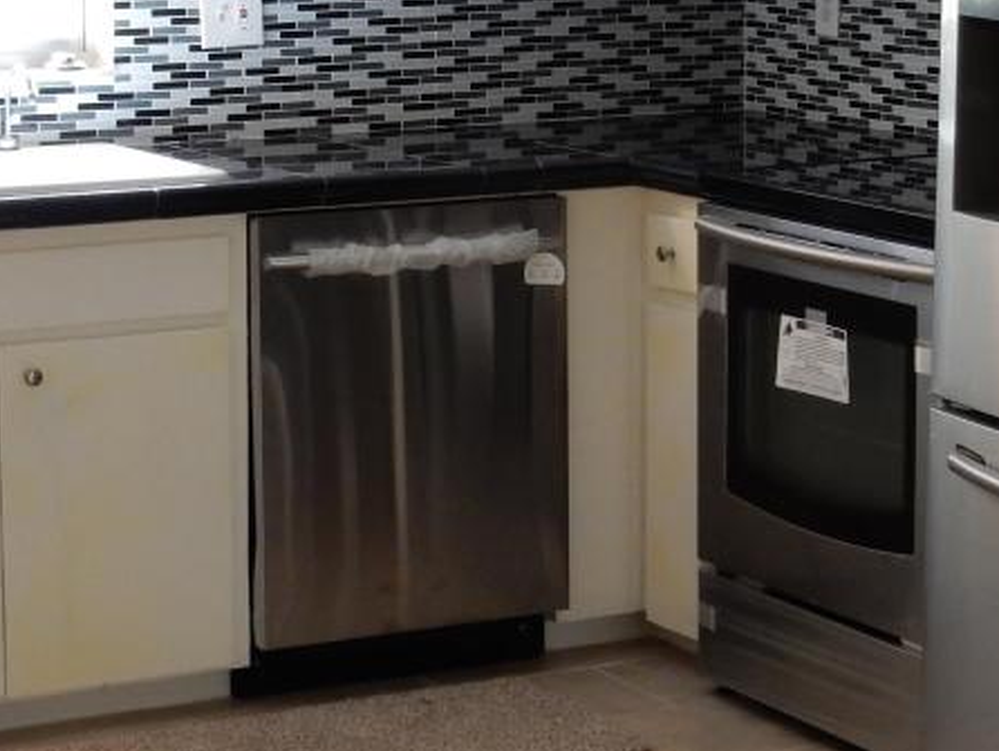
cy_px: 157
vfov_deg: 12.6
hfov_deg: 16.8
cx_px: 605
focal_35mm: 117
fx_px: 3378
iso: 320
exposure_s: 1/30
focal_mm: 9
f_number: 4.5
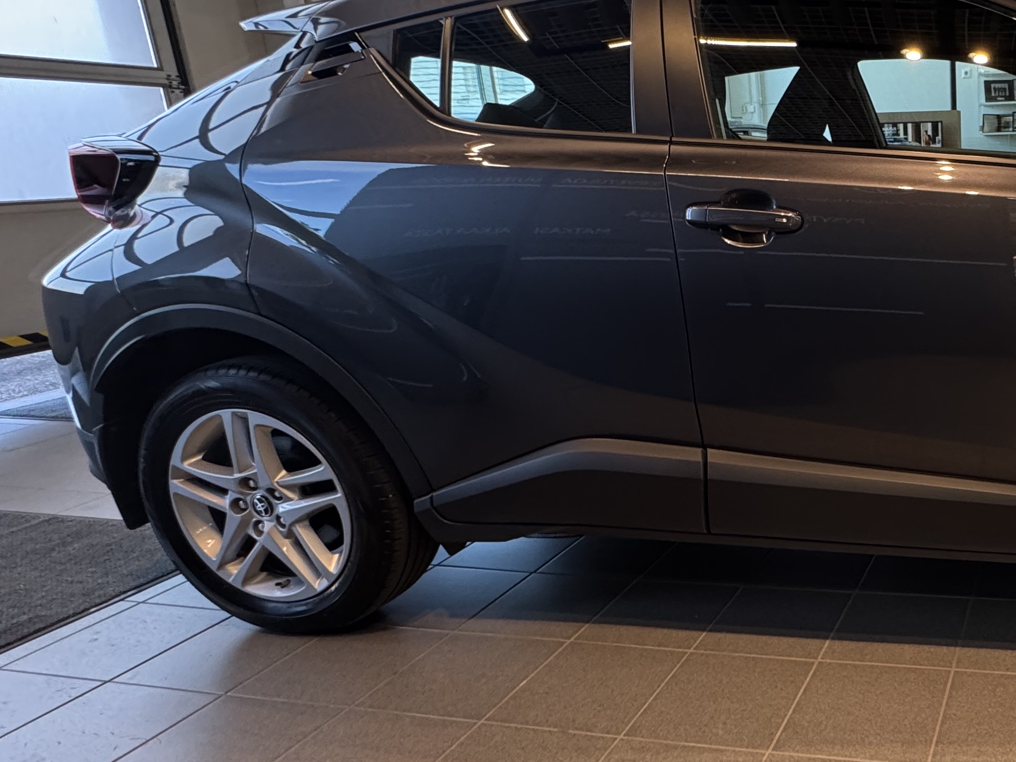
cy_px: 379
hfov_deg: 52.8
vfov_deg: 48.2
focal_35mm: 29
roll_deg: +1.1
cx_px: 943
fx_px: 851
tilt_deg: -15.3
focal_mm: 2.22
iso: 200
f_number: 2.2
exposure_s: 1/100
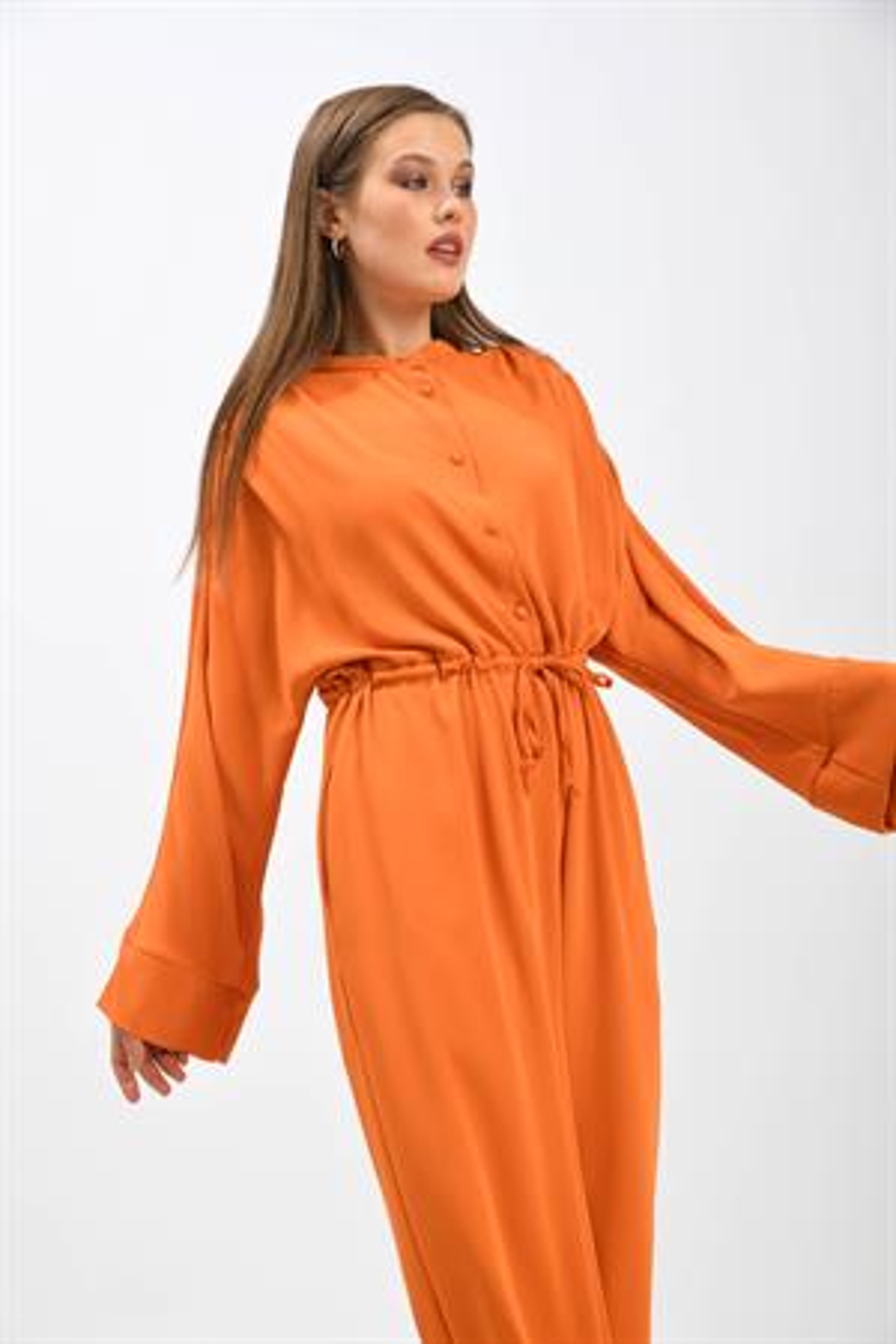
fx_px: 2613
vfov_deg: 28.8
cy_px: 672
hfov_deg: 19.5
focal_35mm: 70
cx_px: 448
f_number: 9
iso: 100
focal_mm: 70
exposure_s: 1/160
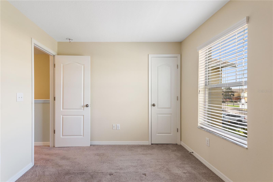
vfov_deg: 77.3
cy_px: 91
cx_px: 136
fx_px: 114
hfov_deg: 100.4
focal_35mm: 15
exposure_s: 1/20
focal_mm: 10
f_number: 4.5
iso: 400
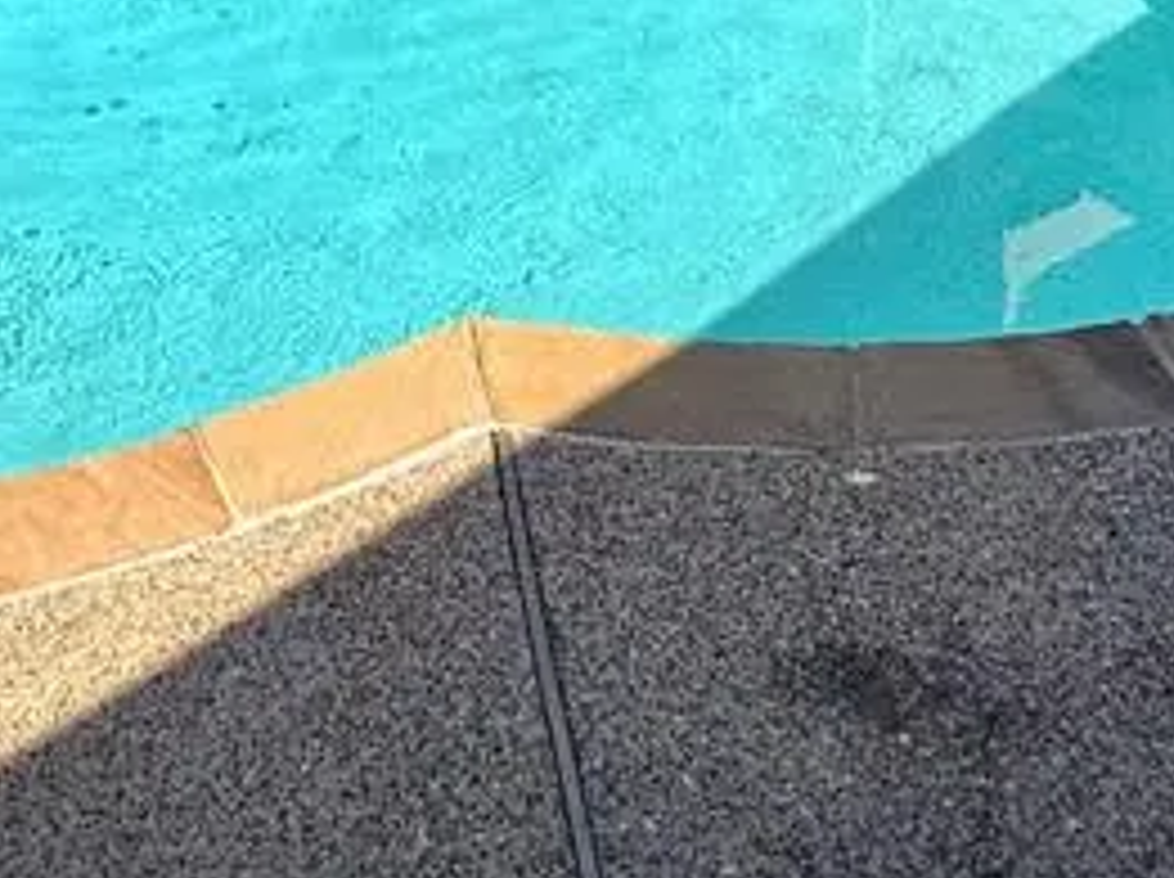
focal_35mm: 55
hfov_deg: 34.8
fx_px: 1863
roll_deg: +0.1
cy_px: -653
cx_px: 715
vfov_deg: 20.1
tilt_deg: -1.6
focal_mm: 2.22
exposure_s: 1/1848
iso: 50
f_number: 2.2
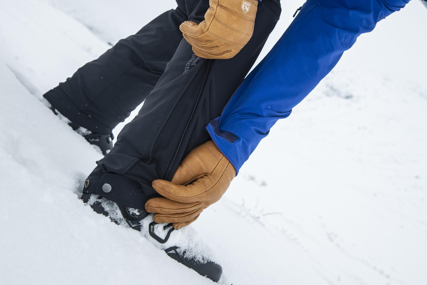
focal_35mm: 61
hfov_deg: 32.8
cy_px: 104
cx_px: 249
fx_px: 723
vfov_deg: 22.2
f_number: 5.6
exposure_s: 1/500
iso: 160
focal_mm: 40
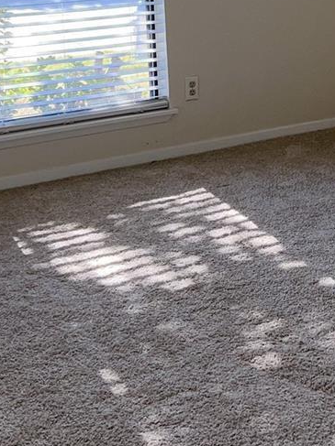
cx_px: 303
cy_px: 1
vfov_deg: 22.9
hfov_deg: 17.7
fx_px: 1059
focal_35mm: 82
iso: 80
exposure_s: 1/121
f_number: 1.5
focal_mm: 5.7
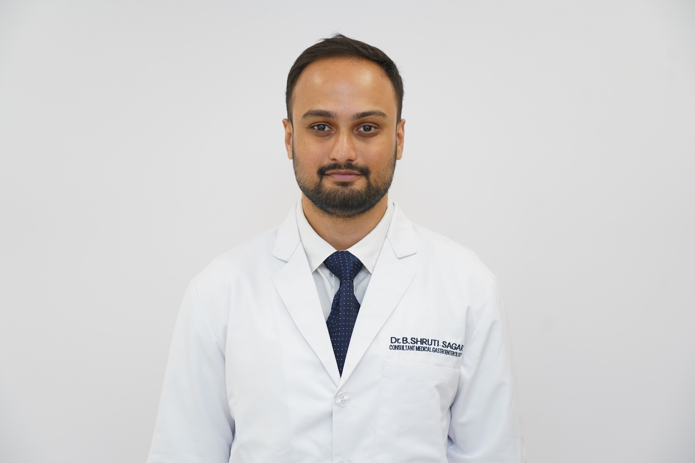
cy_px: 232
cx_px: 348
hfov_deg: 30.5
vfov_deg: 20.6
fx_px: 1274
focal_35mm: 66
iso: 400
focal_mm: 66
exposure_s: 1/125
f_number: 4
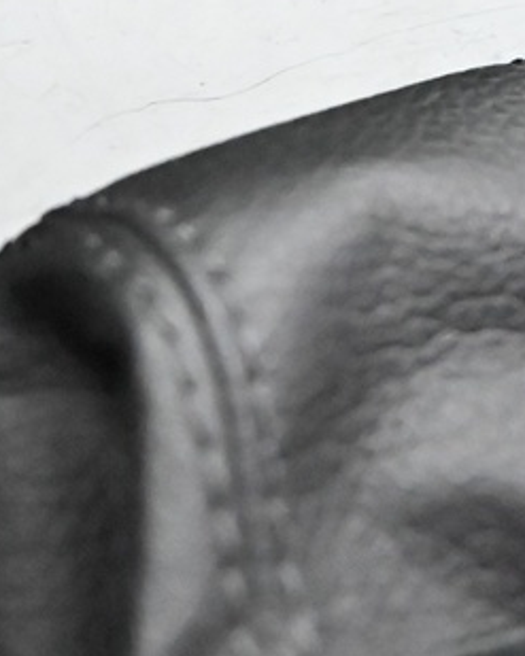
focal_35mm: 118
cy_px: -304
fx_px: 2293
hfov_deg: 13.0
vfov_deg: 15.2
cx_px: 128
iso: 16000
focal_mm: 24
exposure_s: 1/60
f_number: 4
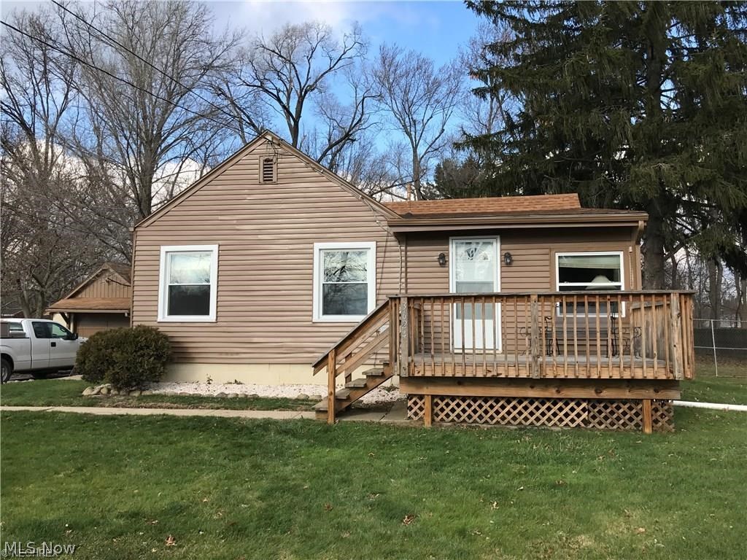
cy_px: 280
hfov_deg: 63.4
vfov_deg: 49.7
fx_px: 604
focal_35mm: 28
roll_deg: -0.1
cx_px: 374
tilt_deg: +4.2
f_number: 1.8
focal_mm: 3.99
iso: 20
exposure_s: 1/967
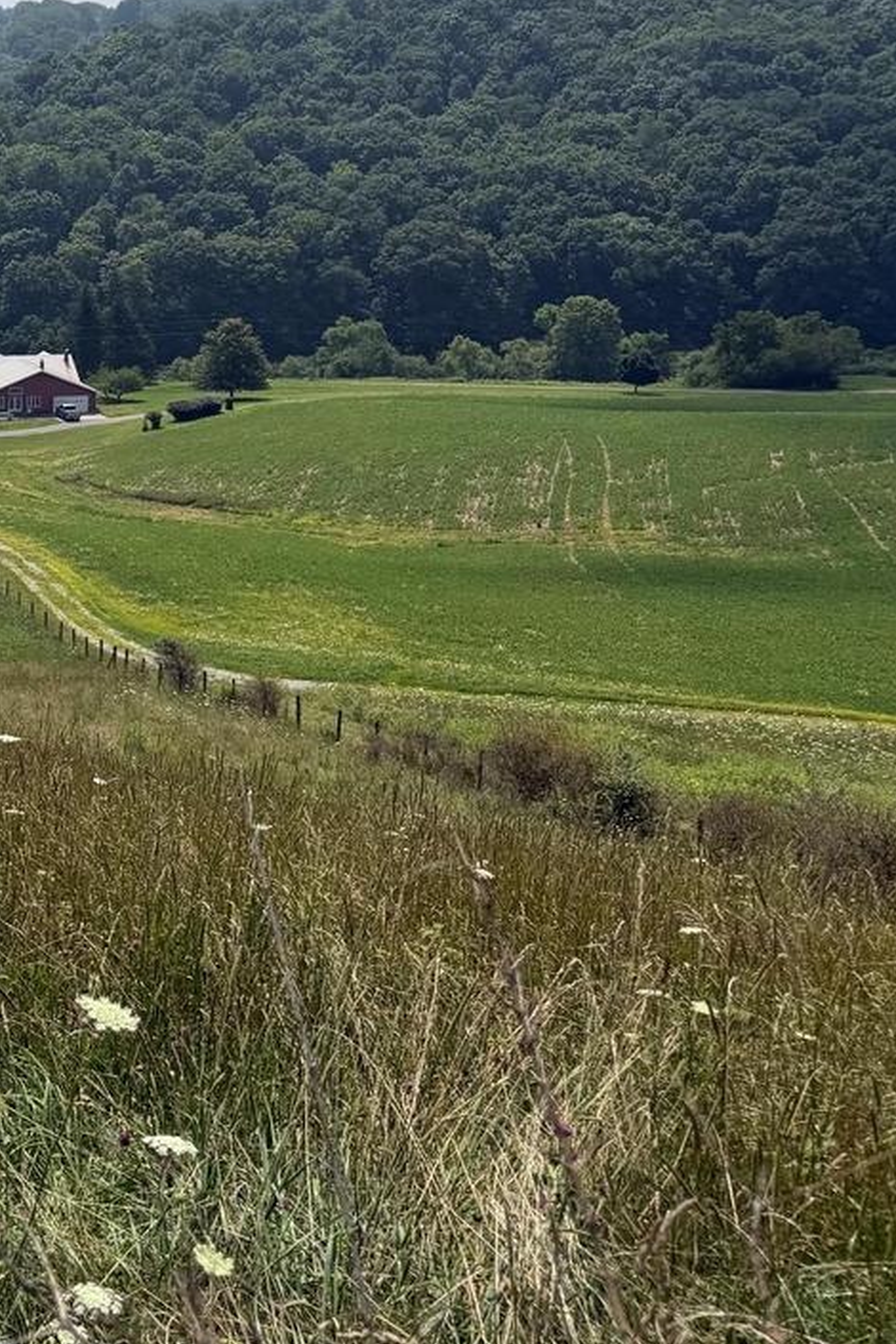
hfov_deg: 22.1
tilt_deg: -10.3
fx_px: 1904
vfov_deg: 38.4
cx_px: -429
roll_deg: +1.6
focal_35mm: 51
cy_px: 440
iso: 80
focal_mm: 6.76
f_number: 1.78
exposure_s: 1/7353
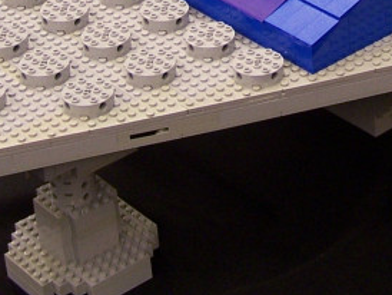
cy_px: -148
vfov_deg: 10.1
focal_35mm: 142
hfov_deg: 13.7
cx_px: 361
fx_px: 1609
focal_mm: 6.3
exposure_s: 1/3
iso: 80
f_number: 2.8
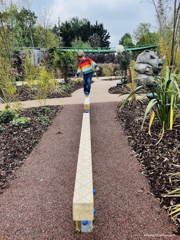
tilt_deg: -13.1
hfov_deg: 53.1
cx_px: 90
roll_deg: -0.7
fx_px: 180
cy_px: 120
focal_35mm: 26
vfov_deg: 67.3
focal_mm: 5.7
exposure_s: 1/1468
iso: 50
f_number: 1.5
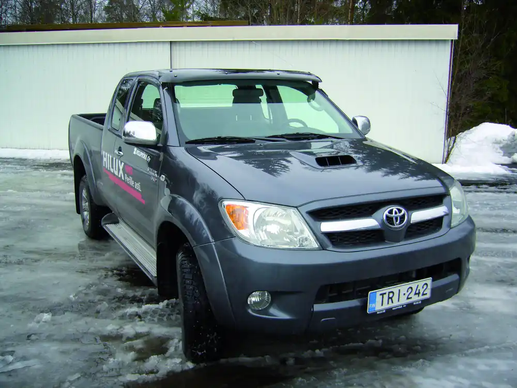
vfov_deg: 40.7
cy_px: 194
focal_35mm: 35
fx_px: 523
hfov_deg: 52.6
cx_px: 258
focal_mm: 5.8
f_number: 2.8
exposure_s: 1/100
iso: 80
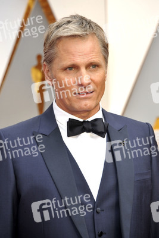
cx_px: 80
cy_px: 119
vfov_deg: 6.9
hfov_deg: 4.6
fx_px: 1986
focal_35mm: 300
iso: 1000
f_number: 7.1
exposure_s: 1/250
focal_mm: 300
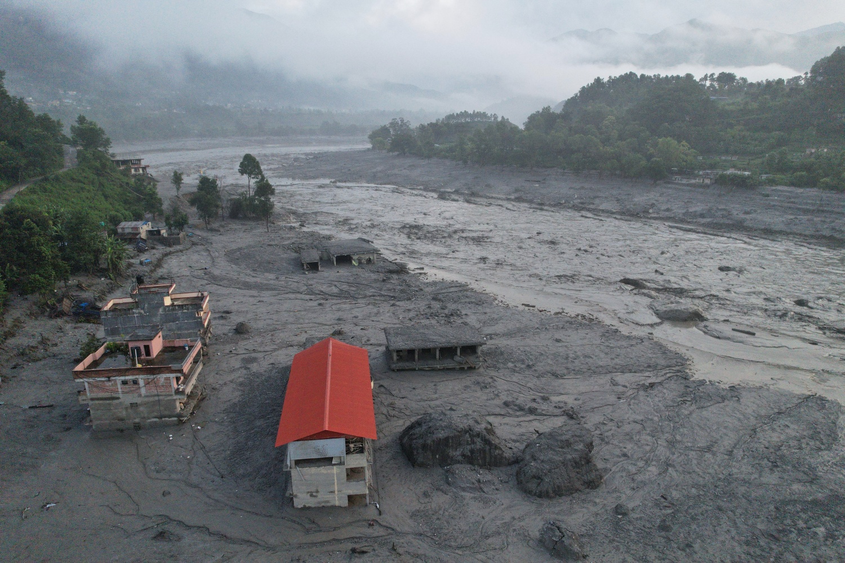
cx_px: 422
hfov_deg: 78.6
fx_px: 516
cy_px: 282
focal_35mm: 22
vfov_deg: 57.2
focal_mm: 8.4
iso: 140
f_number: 2.8
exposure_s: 1/240
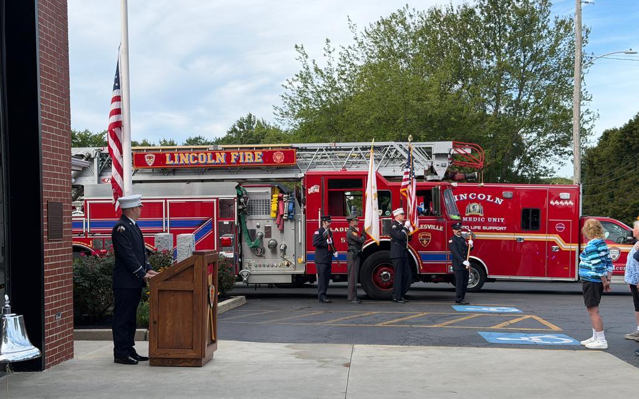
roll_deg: +0.7
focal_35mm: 51
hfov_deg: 39.6
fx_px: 888
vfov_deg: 25.3
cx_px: 320
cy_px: 222
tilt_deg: -1.1
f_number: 1.78
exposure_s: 1/1795
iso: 64
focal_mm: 6.76
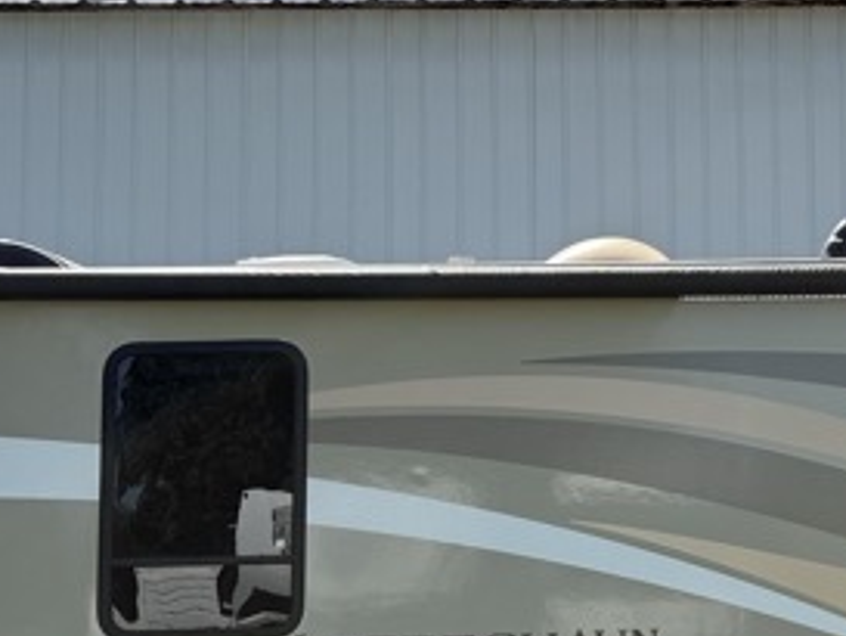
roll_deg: +1.6
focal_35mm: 90
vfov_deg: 16.4
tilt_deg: +6.7
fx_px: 2201
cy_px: 385
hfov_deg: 20.7
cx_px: 942
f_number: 1.78
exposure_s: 1/4405
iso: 80
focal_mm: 6.76
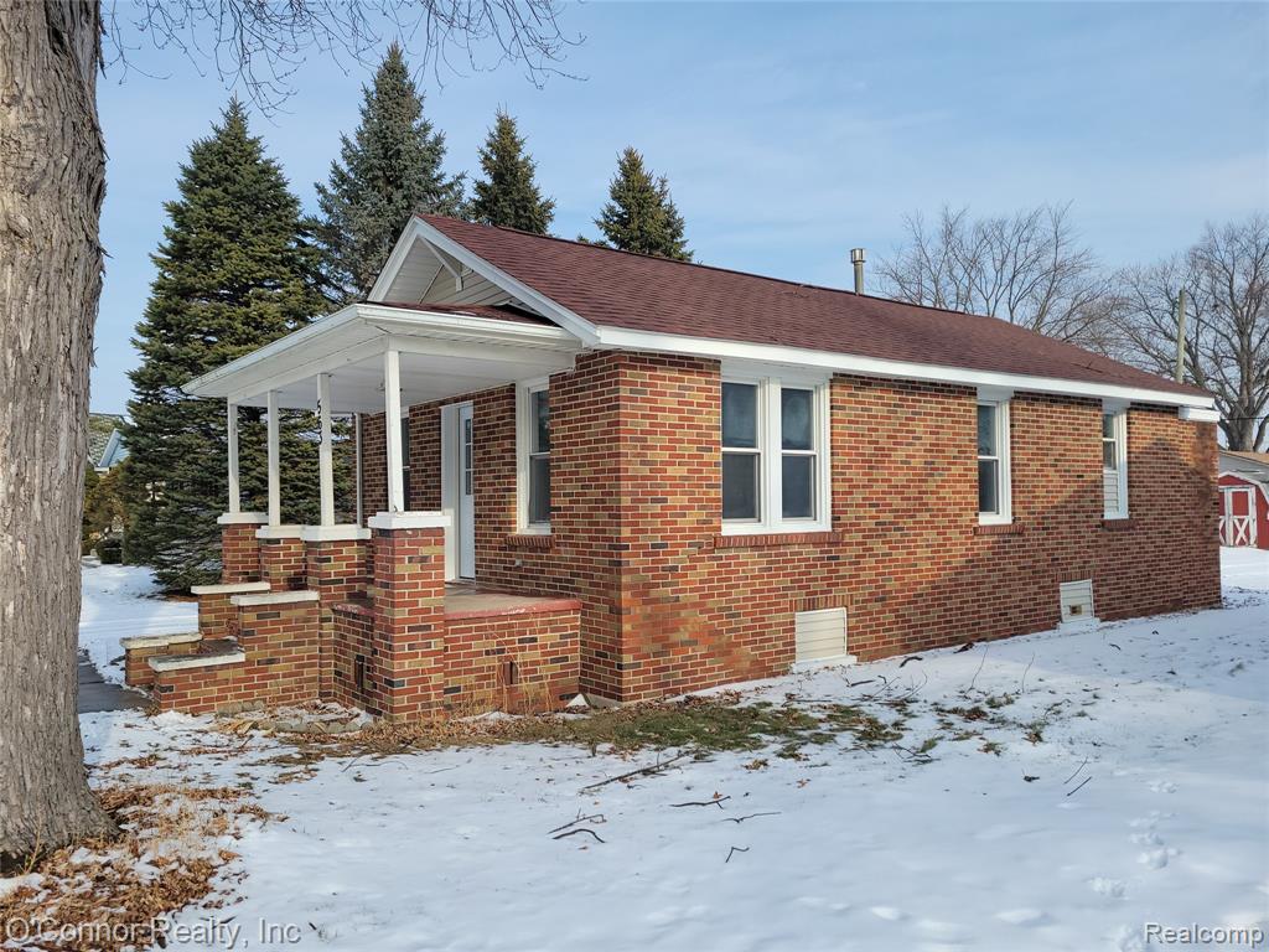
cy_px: 476
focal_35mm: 26
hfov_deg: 67.3
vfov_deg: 53.1
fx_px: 953
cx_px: 634
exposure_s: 1/2265
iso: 40
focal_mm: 5.4
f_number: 1.8
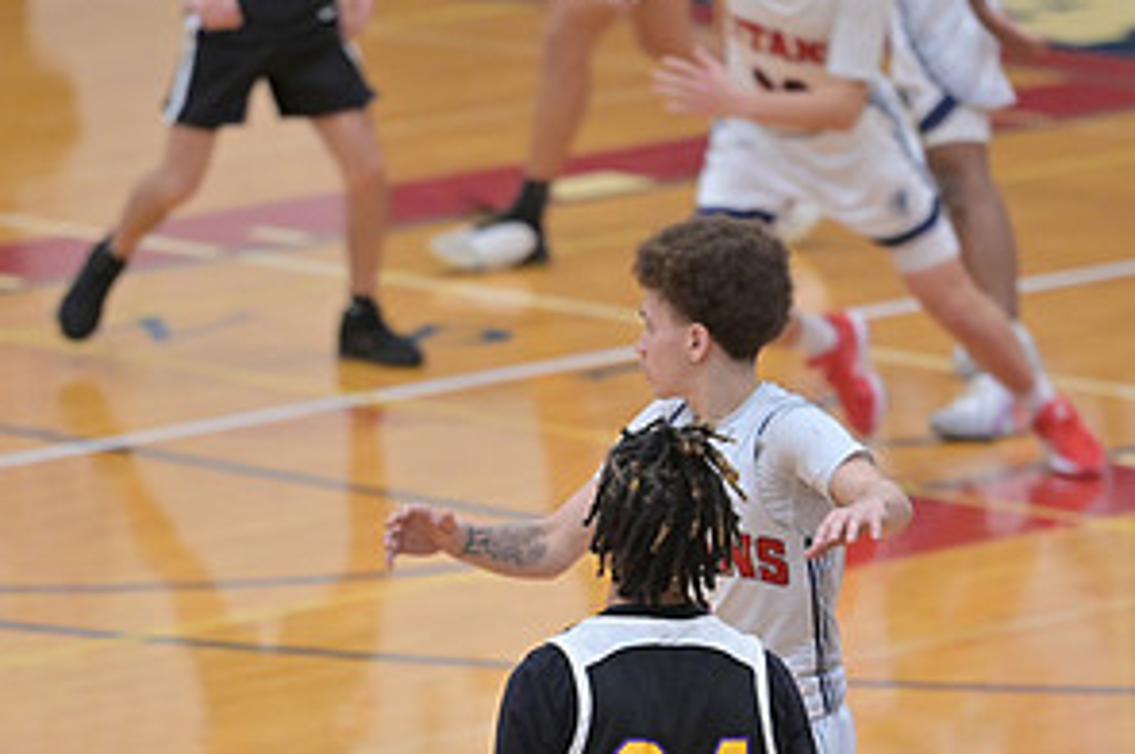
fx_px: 12093
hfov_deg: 5.4
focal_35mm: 384
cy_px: 562
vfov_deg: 3.6
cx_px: 593
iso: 3600
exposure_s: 1/800
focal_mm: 195
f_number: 4
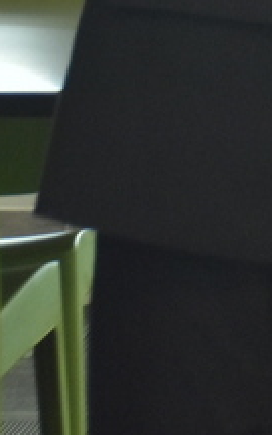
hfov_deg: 3.5
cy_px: -21
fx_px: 4294
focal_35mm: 362
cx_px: 826
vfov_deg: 5.8
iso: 1250
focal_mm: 50
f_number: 5.6
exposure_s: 1/320
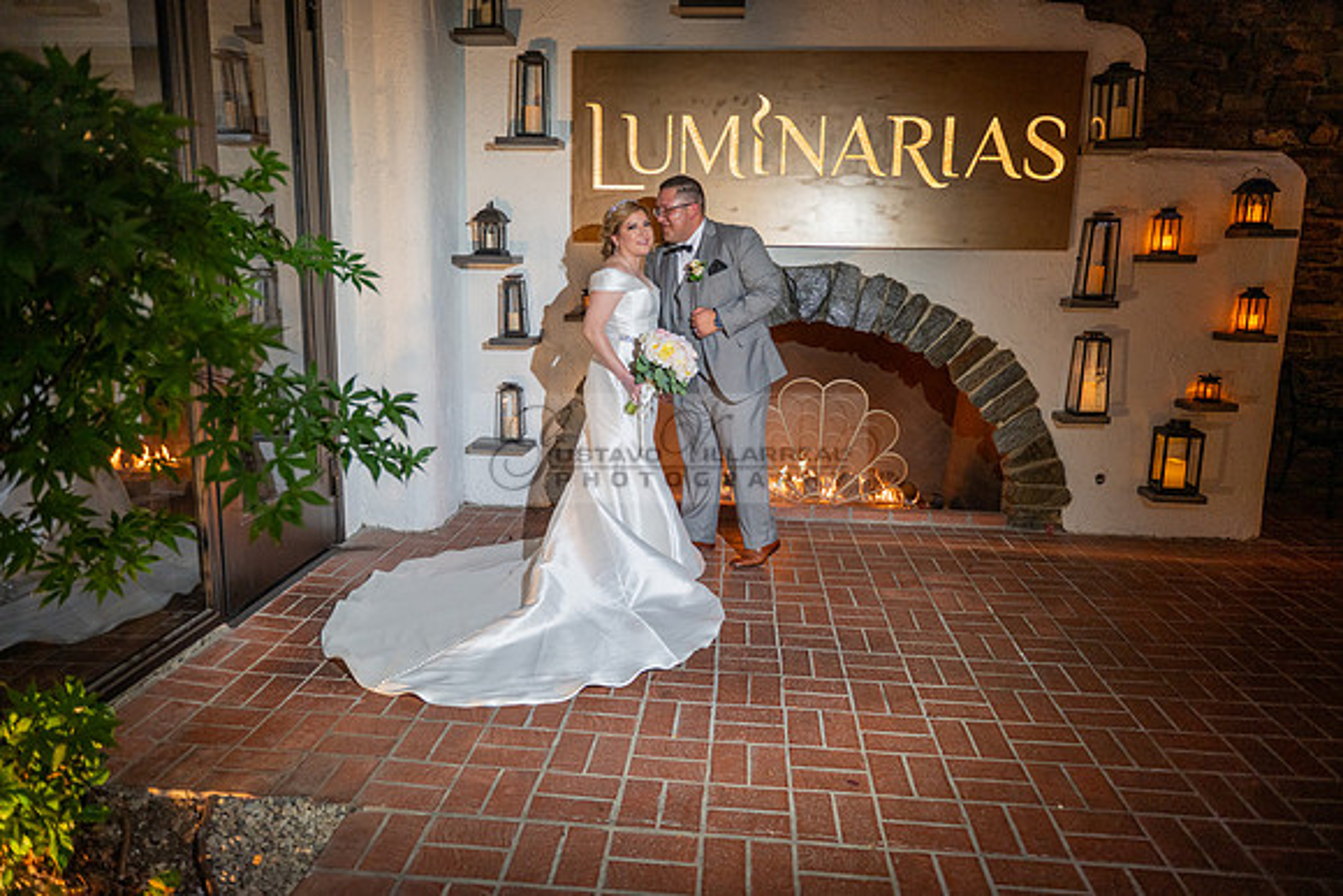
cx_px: 672
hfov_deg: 73.7
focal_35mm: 24
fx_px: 896
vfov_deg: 53.2
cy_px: 448
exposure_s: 1/100
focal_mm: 24
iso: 800
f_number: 2.8
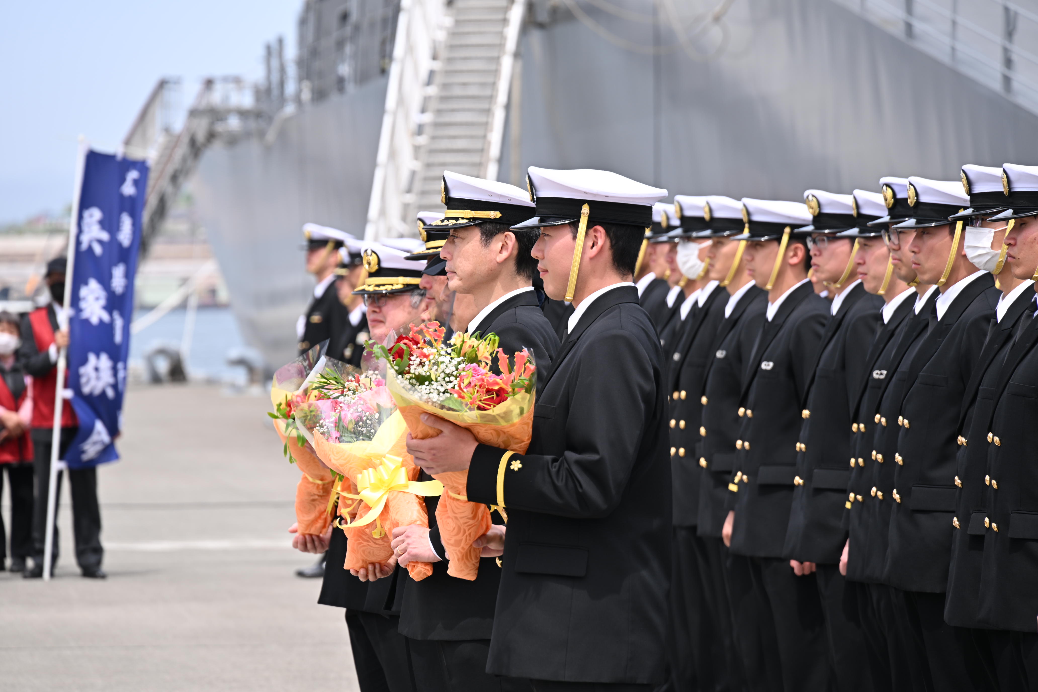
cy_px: 346
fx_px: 5766
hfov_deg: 10.3
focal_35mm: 200
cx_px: 519
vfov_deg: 6.9
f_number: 7.1
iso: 100
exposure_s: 1/200
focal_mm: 200
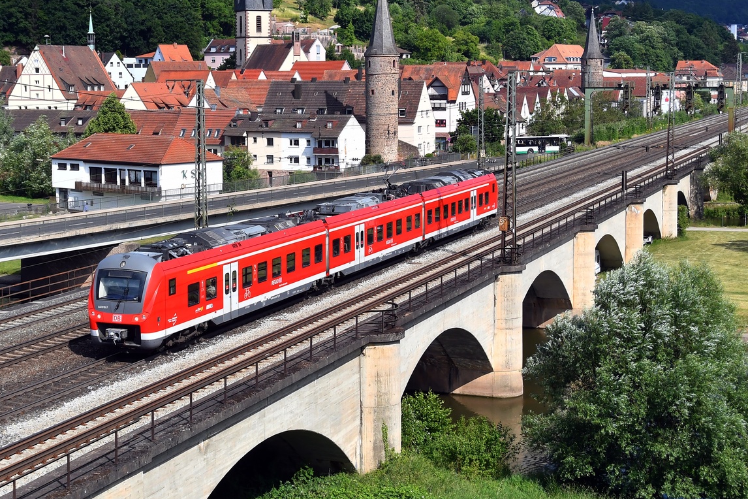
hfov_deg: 29.9
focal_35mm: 67
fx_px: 1392
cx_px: 277
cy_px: 151
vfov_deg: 20.2
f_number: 6.3
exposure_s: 1/1600
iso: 400
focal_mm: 27
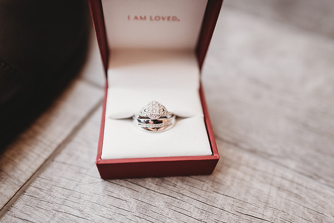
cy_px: 112
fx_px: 223
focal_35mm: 24
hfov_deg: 73.7
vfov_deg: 53.2
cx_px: 167
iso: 400
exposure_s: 1/320
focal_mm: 24
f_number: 1.8
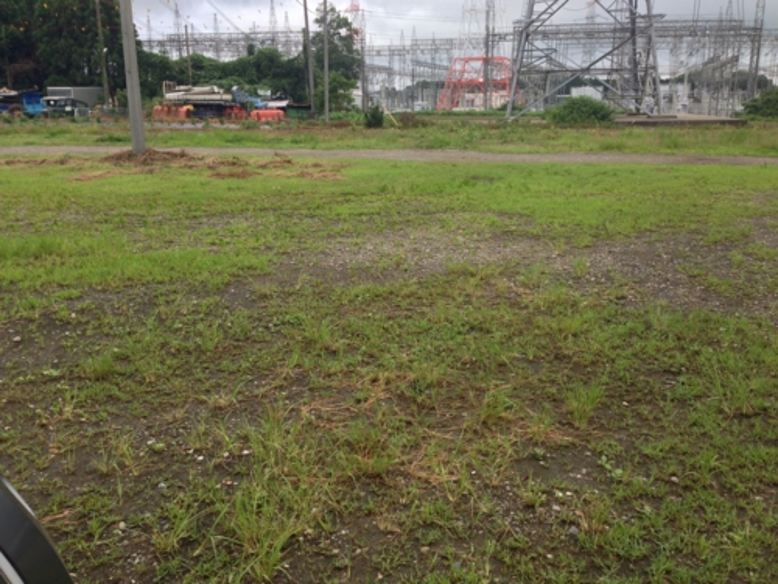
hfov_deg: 55.4
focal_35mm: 33
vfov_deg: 42.9
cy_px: 292
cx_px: 389
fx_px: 742
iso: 50
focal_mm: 4.12
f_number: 2.4
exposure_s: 1/411
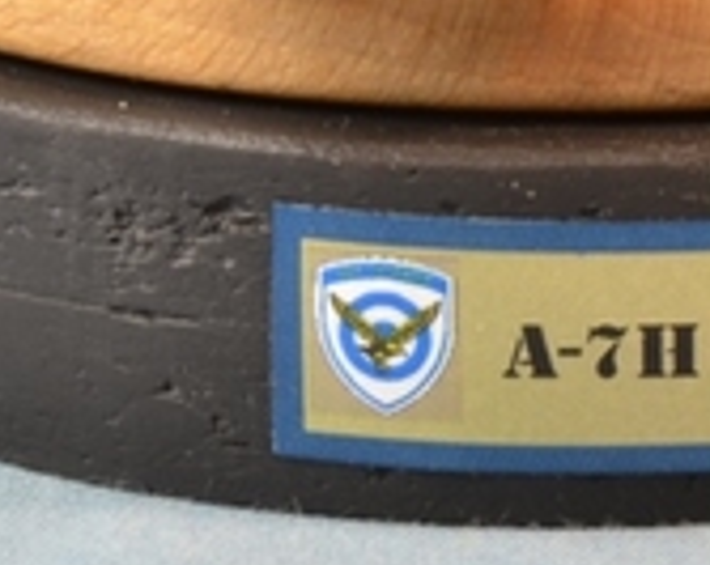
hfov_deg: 3.4
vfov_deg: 2.7
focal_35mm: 573
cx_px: 740
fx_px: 12025
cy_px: -476
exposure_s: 1/1.3
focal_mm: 85
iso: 200
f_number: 20
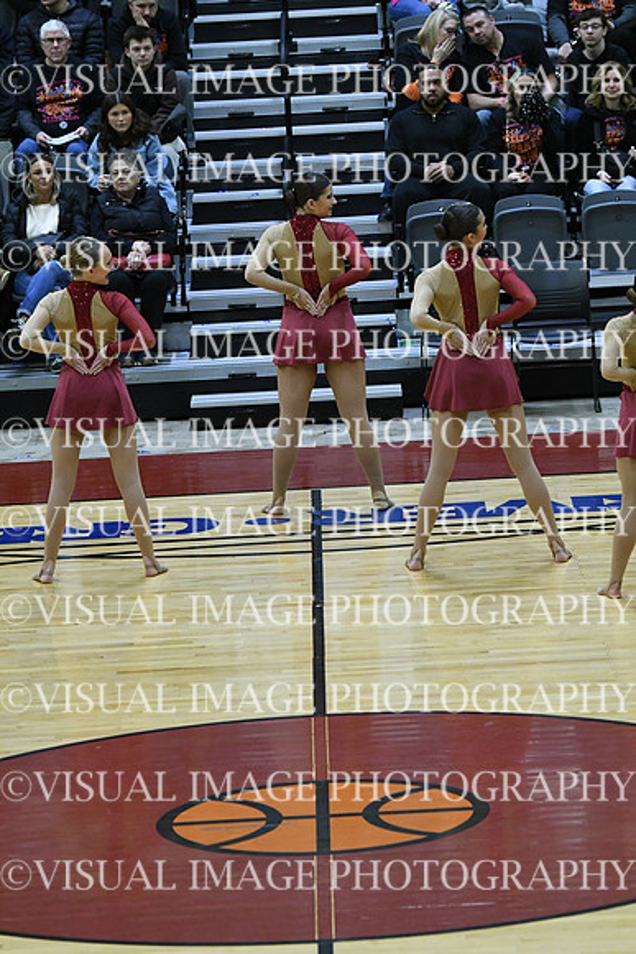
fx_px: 4767
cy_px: 477
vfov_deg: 11.4
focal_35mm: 180
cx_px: 318
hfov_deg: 7.6
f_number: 4
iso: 5000
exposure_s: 1/500
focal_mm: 120
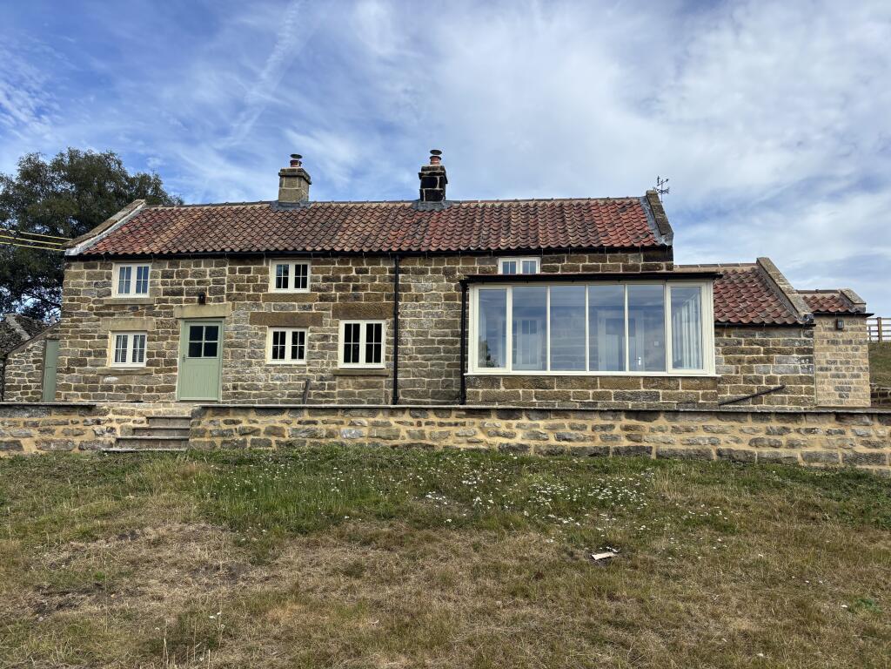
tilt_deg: +7.5
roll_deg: -0.6
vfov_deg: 53.1
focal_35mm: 26
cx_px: 446
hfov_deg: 67.3
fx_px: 669
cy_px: 334
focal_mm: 5.96
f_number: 1.6
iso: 50
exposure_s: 1/3311
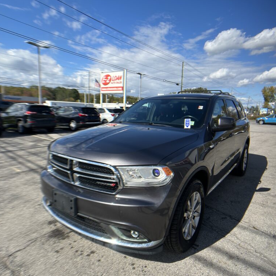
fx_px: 280
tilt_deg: -8.4
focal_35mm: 31
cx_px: 142
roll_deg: -2.3
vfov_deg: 52.5
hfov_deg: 52.5
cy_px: 138
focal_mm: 5.7
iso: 50
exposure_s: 1/3257
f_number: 1.5
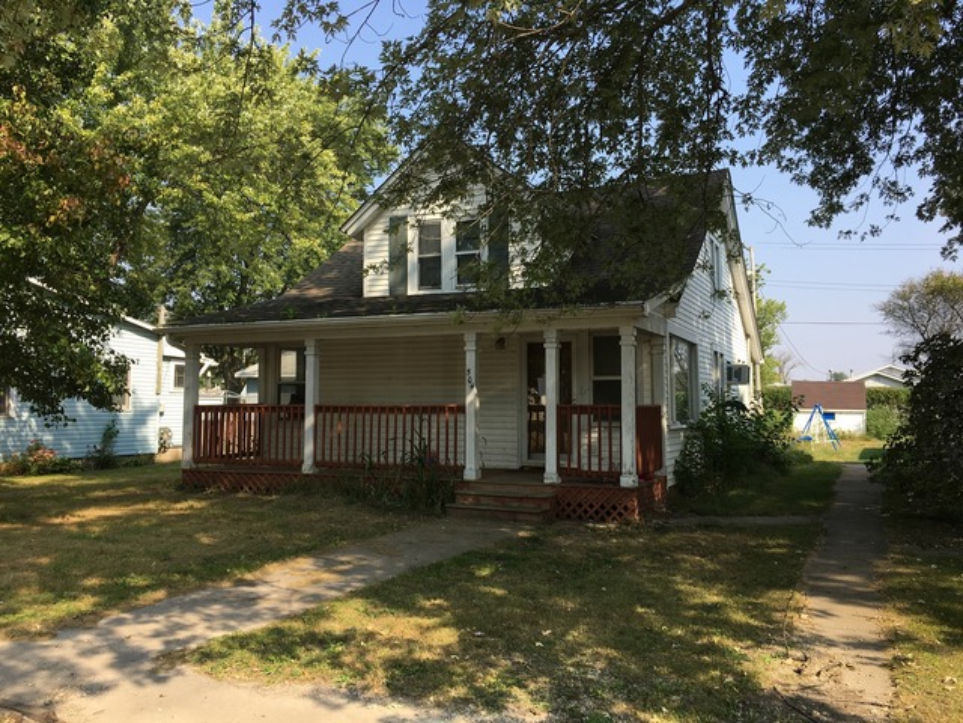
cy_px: 362
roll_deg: -1.2
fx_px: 807
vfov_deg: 48.2
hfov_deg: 61.7
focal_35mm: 29
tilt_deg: +4.2
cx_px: 482
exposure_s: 1/801
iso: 25
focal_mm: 4.15
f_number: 2.2
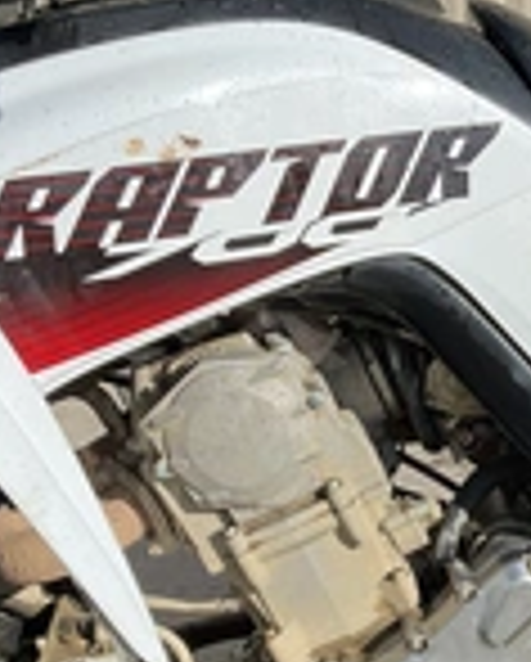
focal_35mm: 77
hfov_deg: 19.5
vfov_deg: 23.9
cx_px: 508
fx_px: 1509
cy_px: 626
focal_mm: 3
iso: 25
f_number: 1.8
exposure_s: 1/1730
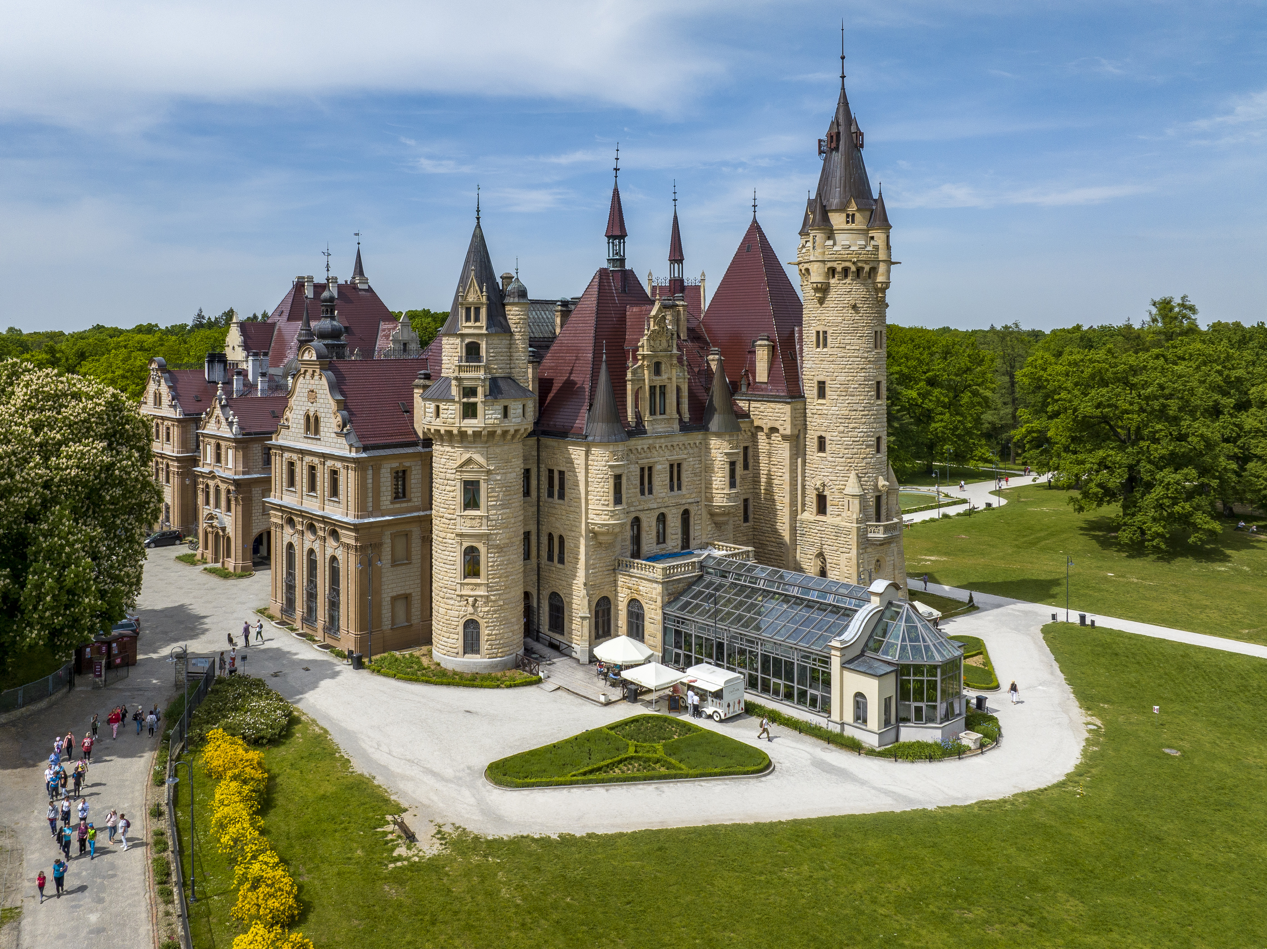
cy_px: 474
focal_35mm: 24
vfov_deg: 56.8
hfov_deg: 71.6
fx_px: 878
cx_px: 634
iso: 100
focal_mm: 12.29
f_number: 8
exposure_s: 1/400
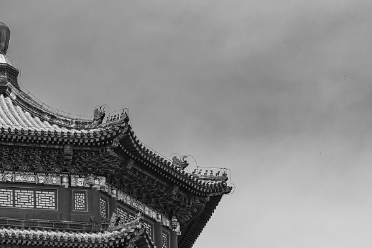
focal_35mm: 380
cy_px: 309
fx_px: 3927
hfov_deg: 5.4
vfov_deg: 3.6
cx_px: 196
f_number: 8
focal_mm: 135
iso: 100
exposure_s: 1/320
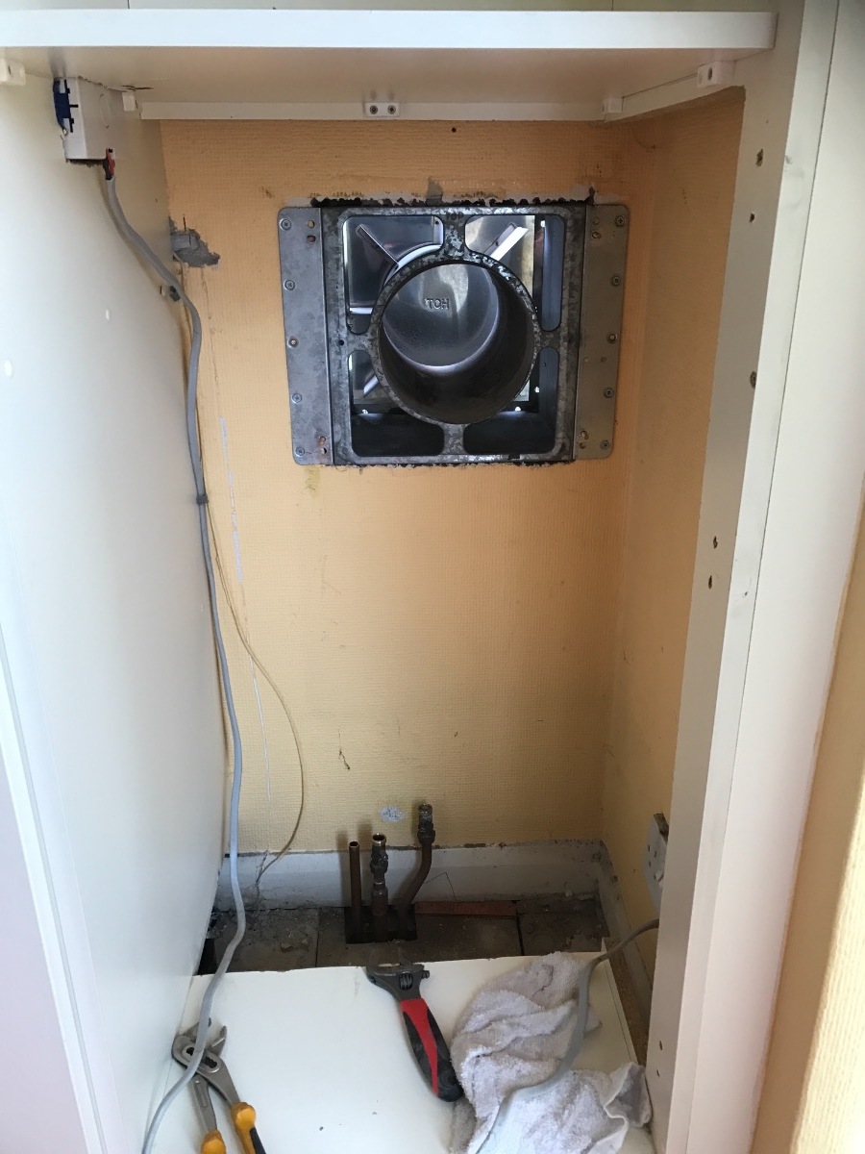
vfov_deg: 63.4
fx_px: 933
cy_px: 577
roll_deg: +0.1
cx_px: 432
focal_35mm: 28
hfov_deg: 49.7
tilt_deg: -21.9
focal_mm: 3.99
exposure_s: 1/33
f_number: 1.8
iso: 25
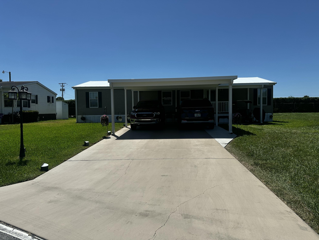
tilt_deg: -1.8
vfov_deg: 56.8
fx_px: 221
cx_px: 160
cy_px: 120
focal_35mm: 24
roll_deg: +0.3
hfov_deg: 71.6
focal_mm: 6.86
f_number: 1.78
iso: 80
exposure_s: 1/8197
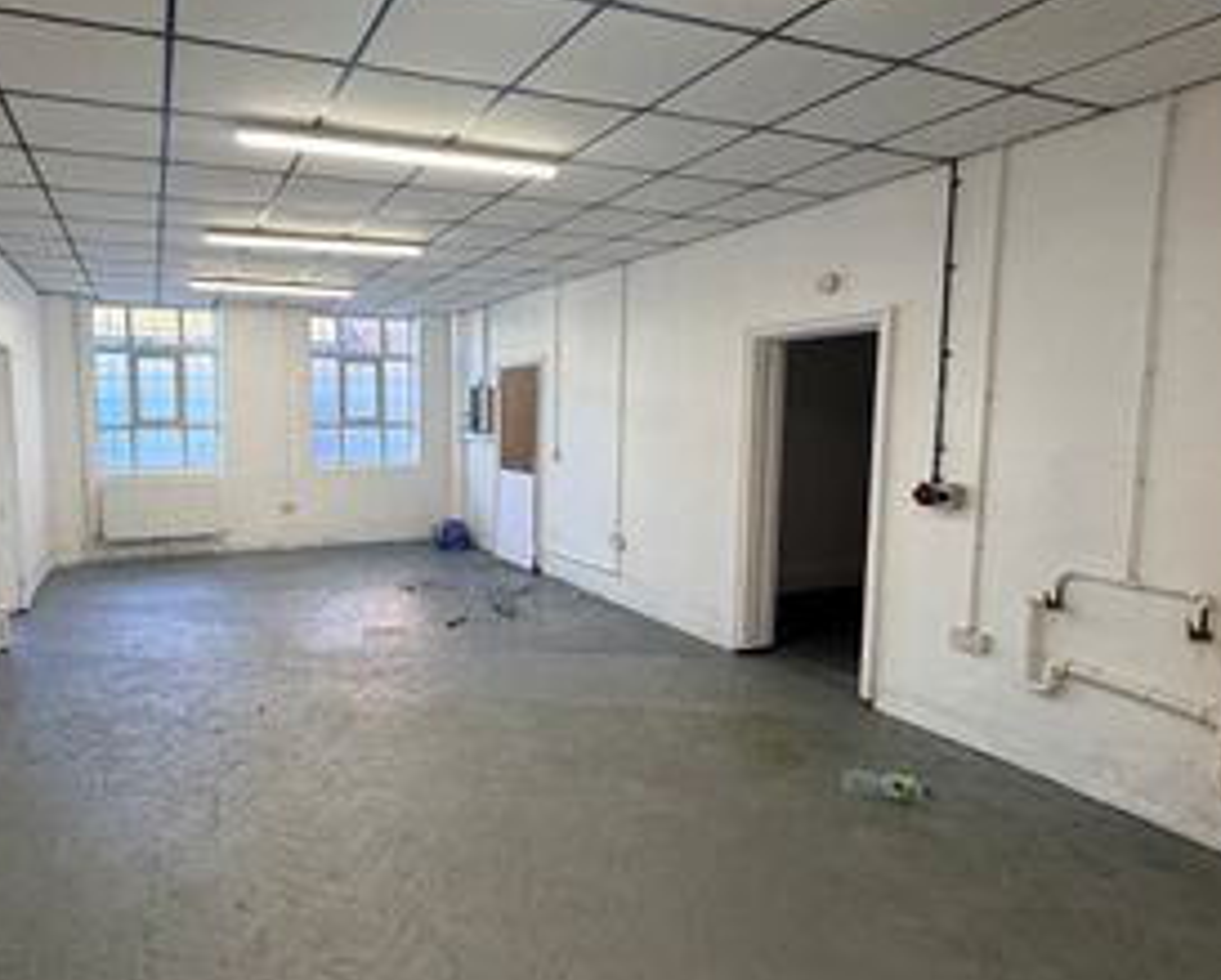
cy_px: 470
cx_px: 394
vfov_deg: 68.2
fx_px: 724
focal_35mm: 20
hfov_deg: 77.4
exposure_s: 1/100
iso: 160
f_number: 2.2
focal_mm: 2.22
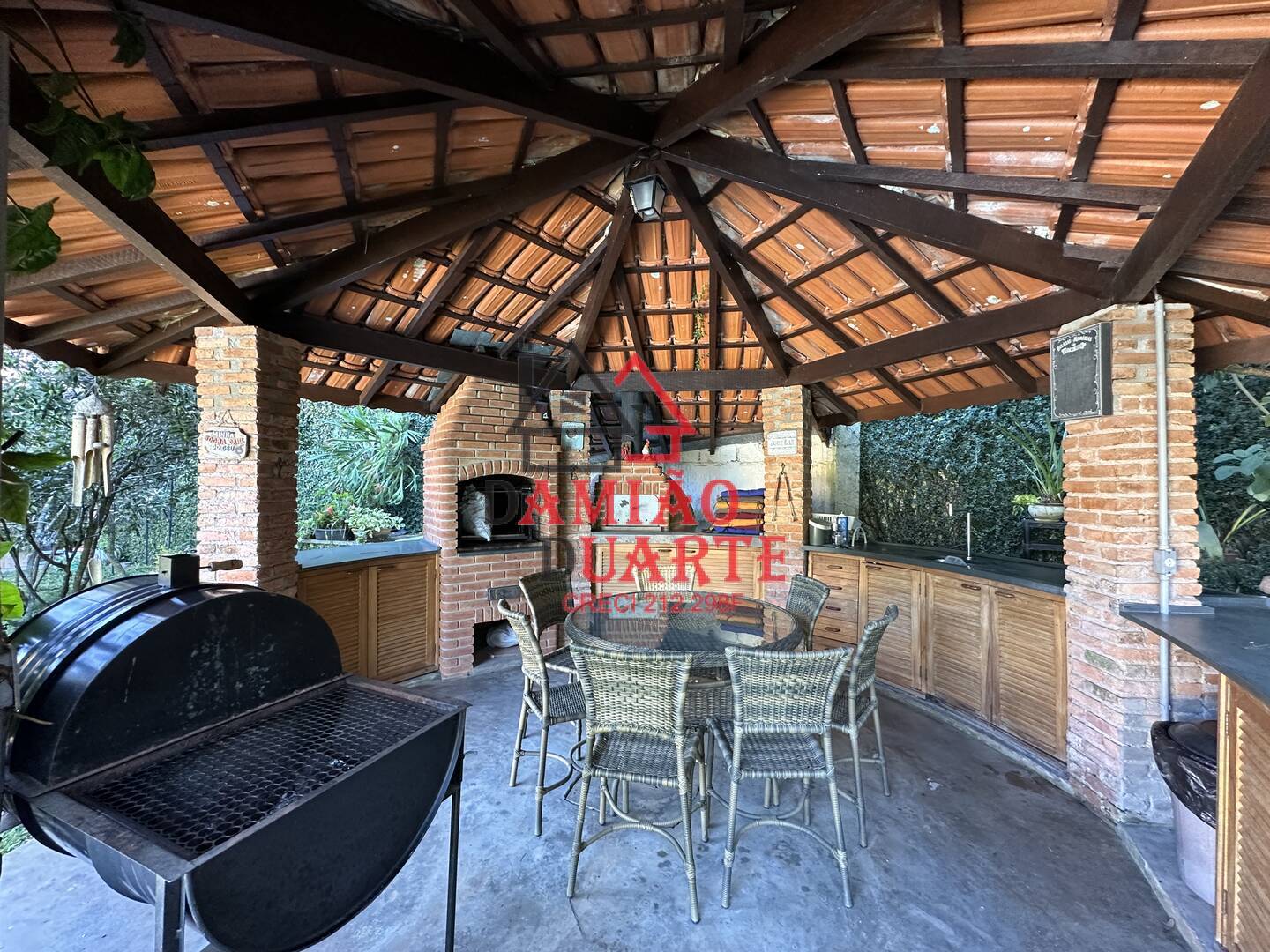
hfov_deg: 102.1
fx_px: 514
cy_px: 476
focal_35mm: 14
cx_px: 635
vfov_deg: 85.7
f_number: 2.2
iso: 320
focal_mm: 2.22
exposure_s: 1/72
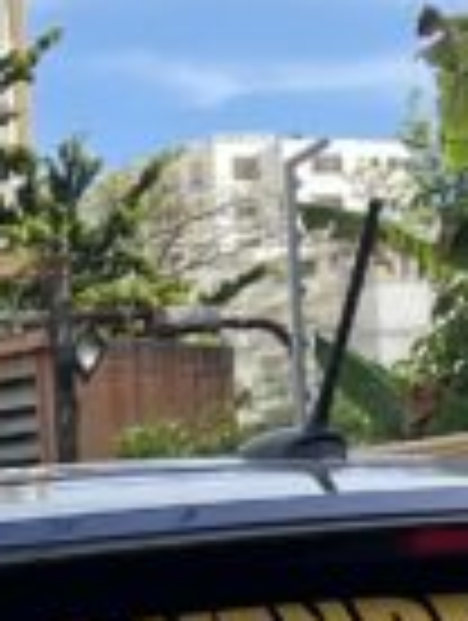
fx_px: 3325
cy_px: 1431
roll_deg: +2.8
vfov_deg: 9.6
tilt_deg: -13.5
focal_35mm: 185
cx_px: 144
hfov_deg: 8.0
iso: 32
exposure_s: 1/887
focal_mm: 5.1
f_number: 1.6
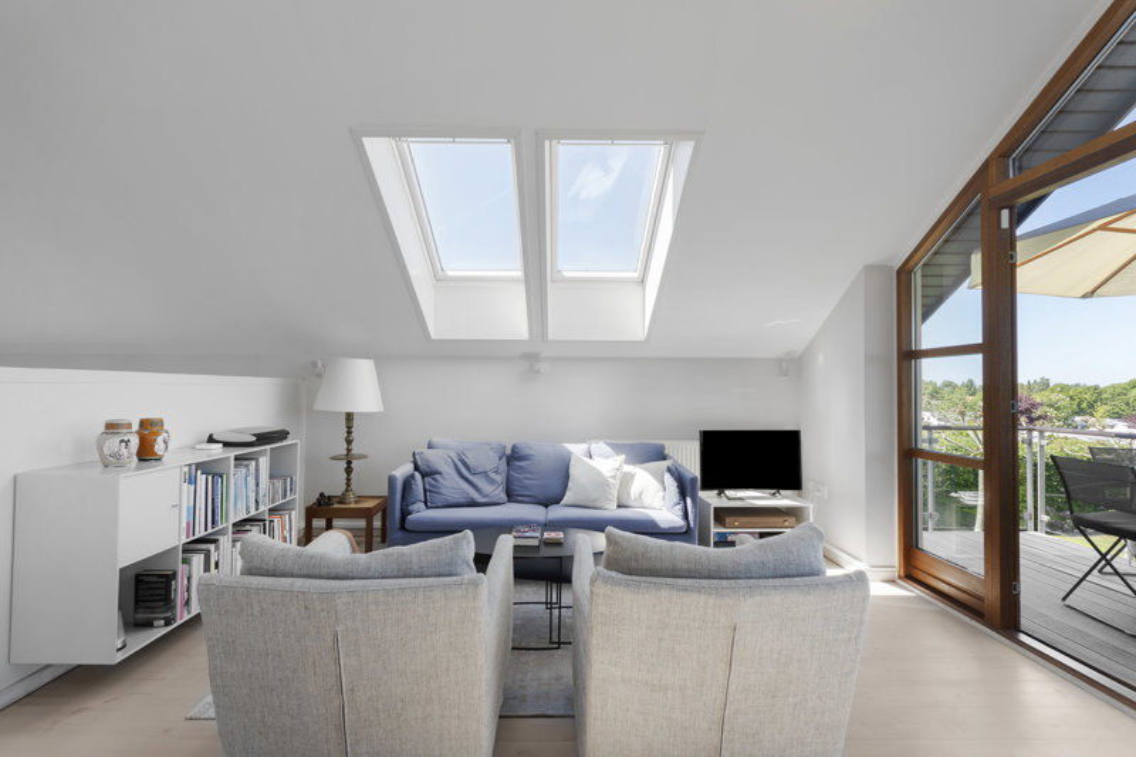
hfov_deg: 95.0
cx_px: 568
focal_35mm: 16
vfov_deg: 72.0
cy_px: 378
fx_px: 521
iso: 160
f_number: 8
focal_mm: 11
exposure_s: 1/13
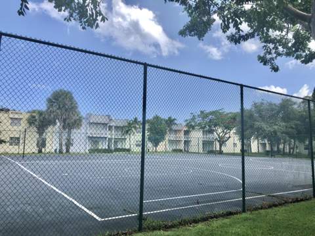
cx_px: 158
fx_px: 255
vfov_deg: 49.7
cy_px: 118
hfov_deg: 63.5
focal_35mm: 28
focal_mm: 3.99
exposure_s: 1/1517
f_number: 1.8
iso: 20
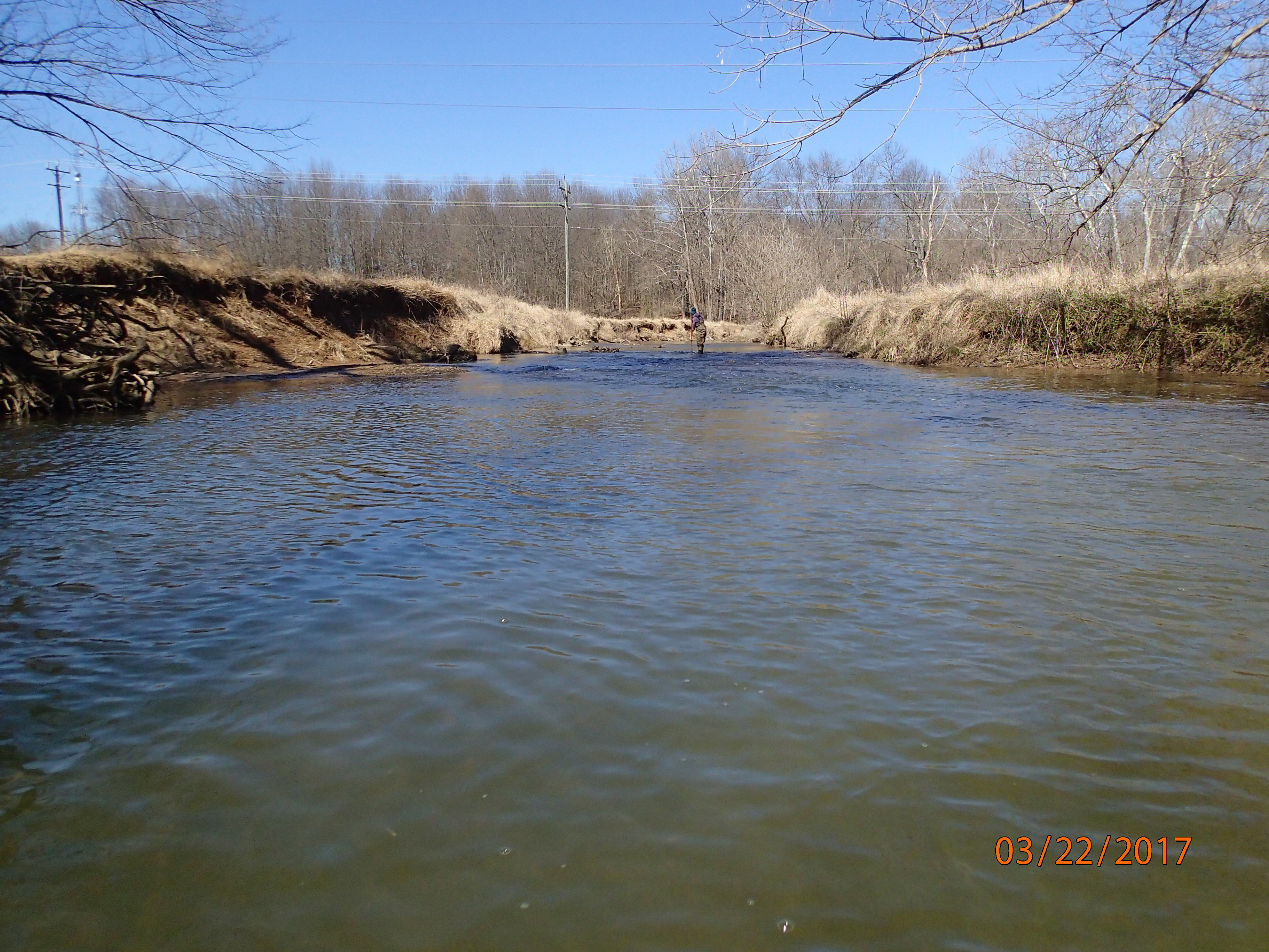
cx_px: 634
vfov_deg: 54.9
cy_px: 476
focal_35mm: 25
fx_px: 916
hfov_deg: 69.4
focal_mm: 4.5
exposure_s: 1/500
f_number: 8
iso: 400
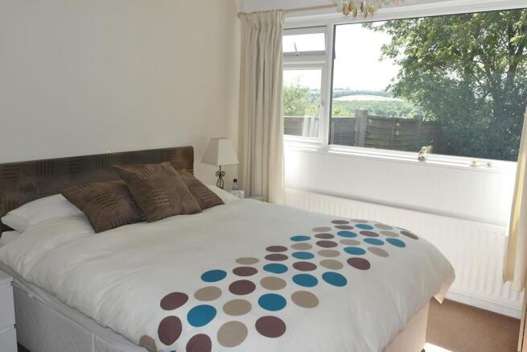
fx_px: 439
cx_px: 264
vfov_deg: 43.6
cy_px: 176
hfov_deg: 61.9
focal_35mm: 30
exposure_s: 1/125
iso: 100
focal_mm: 20
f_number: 5
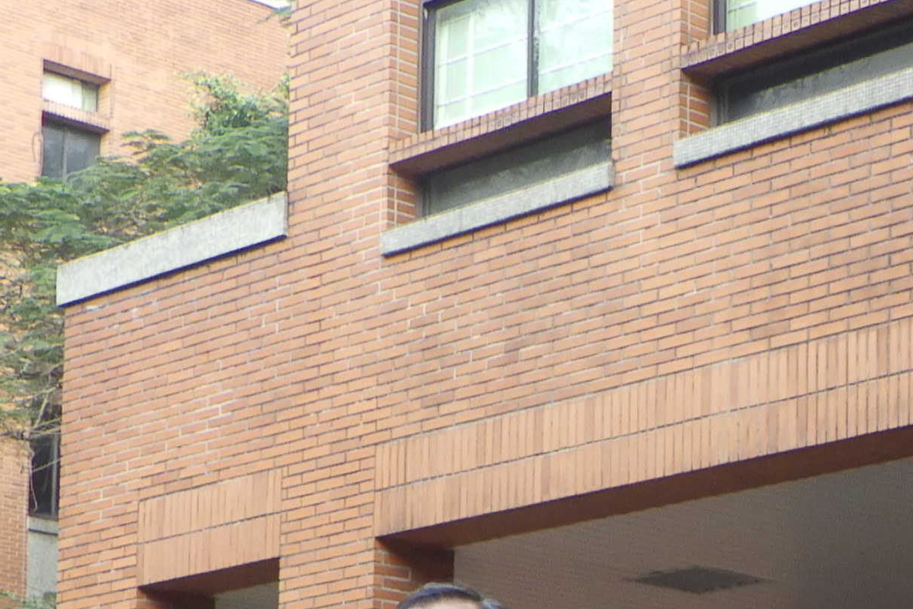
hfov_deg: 16.3
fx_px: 3145
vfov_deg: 10.7
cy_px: 856
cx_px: 854
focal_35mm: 124
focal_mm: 5
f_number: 3.5
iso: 125
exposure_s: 1/100
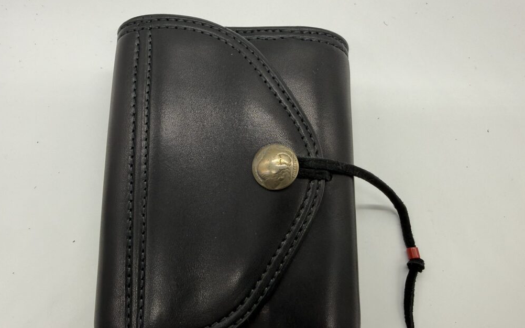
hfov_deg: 70.4
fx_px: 372
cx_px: 261
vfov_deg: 47.4
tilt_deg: -75.0
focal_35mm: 26
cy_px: 187
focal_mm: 2.22
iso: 40
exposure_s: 1/99
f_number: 2.2
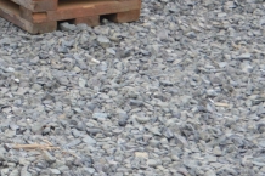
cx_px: -299
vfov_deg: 6.6
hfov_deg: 9.3
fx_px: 1515
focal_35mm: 206
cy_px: -86
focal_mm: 30
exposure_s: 1/125
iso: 400
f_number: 5.6
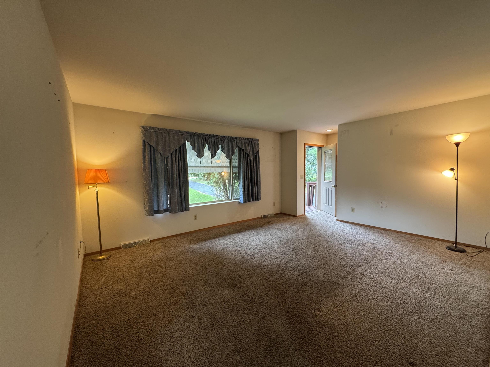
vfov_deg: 85.7
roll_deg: +1.0
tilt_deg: -4.1
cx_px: 245
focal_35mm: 14
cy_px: 184
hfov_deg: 102.1
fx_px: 198
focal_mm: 2.22
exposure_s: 1/60
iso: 250
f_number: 2.2
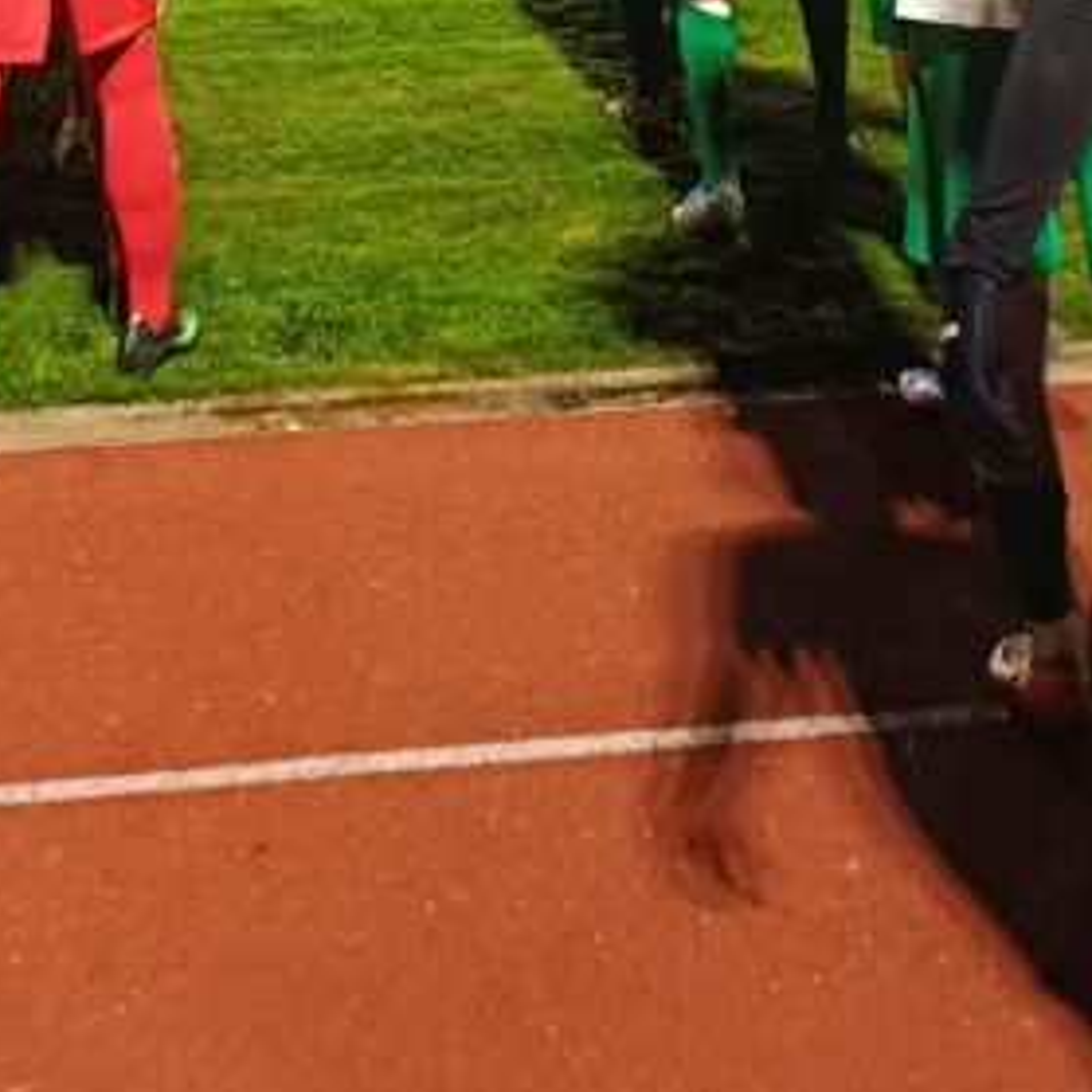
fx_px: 2891
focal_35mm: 81
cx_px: 407
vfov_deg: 18.5
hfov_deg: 21.3
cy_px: -634
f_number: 1.8
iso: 320
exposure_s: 1/50
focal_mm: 4.65
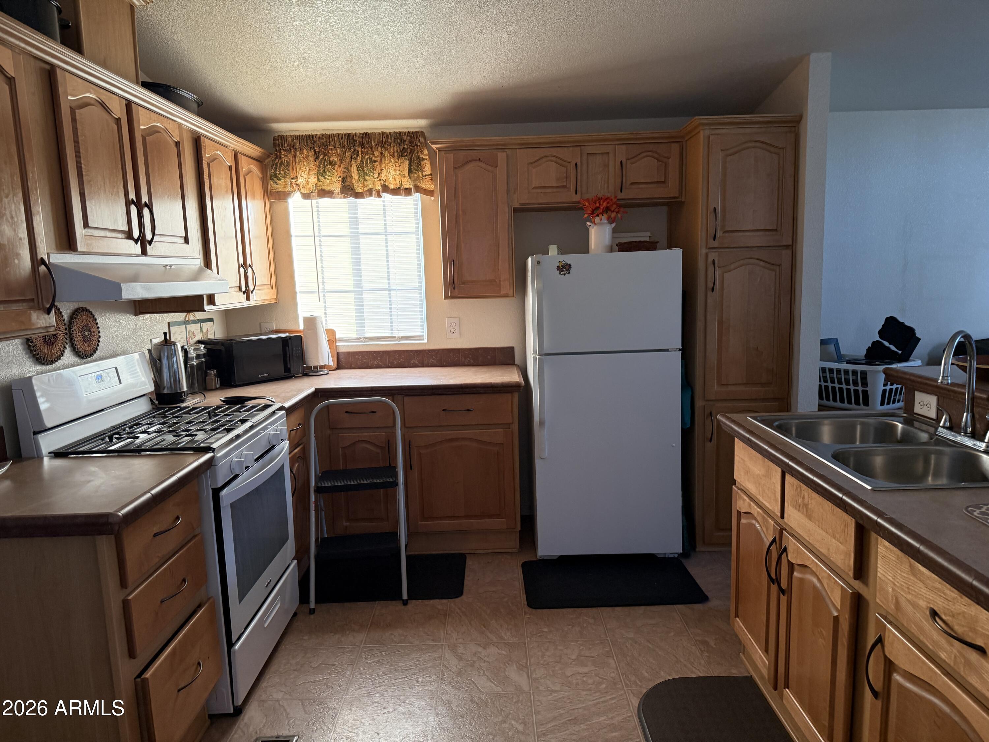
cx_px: 494
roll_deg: +2.4
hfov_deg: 71.6
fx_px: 686
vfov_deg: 56.8
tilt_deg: -7.8
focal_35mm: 24
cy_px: 371
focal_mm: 6.76
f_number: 1.78
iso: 250
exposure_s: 1/60
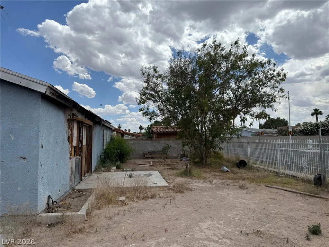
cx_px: 164
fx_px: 228
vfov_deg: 56.8
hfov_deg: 71.6
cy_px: 124
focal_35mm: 24
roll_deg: +0.0
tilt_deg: +2.5
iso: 80
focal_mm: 6.76
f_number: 1.78
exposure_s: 1/6711
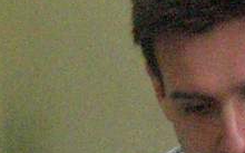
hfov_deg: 4.0
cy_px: 499
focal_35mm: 521
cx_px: 105
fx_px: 3475
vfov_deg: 2.5
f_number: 4.5
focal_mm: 12.47
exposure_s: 1/60
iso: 800
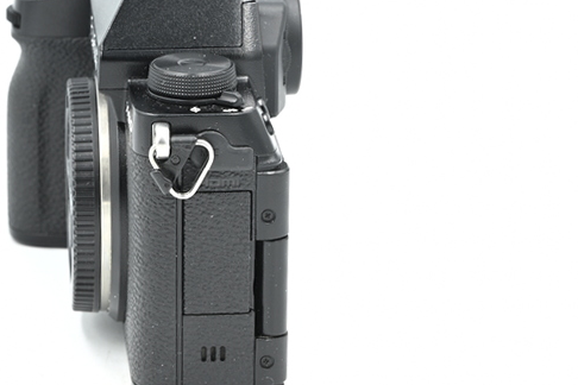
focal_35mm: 146
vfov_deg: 9.4
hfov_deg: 14.0
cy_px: 94
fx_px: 2344
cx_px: 84
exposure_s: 1/13
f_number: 14
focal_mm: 75
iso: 200
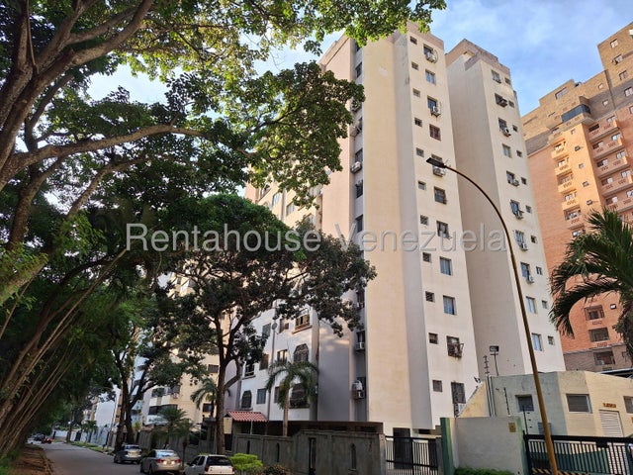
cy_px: 238
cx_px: 316
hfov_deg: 73.9
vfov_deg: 58.9
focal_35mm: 23
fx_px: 421
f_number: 1.8
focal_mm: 5.54
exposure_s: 1/559
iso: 40
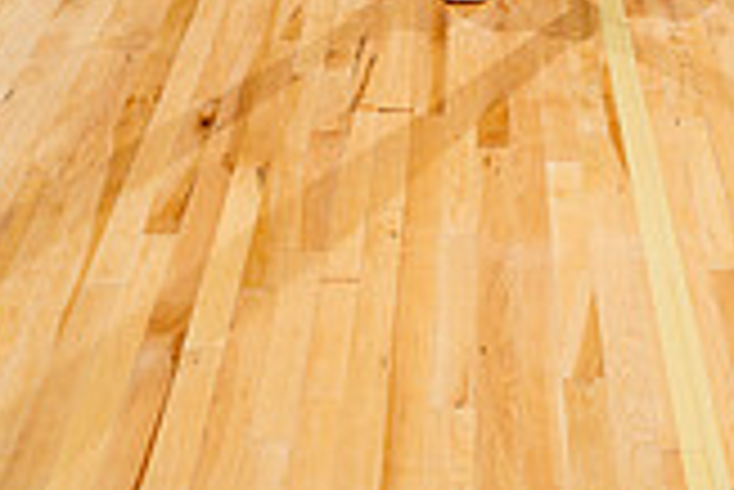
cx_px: 585
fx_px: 1408
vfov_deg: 15.4
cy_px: -517
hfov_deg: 28.6
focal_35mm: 69
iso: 250
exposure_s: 1/250
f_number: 8
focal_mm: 25
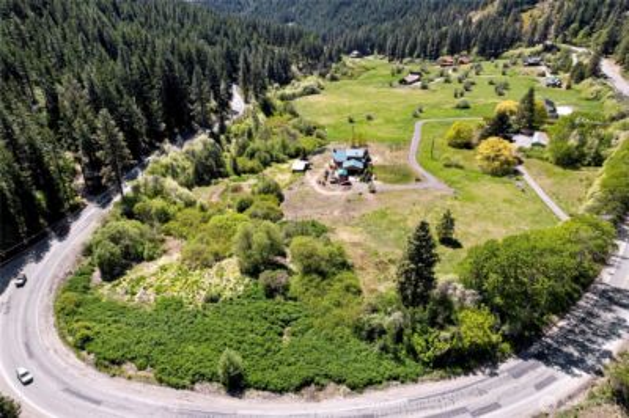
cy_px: 209
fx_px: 384
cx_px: 314
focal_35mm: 22
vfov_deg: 57.1
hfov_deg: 78.6
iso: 100
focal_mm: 8.38
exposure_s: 1/2500
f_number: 2.8
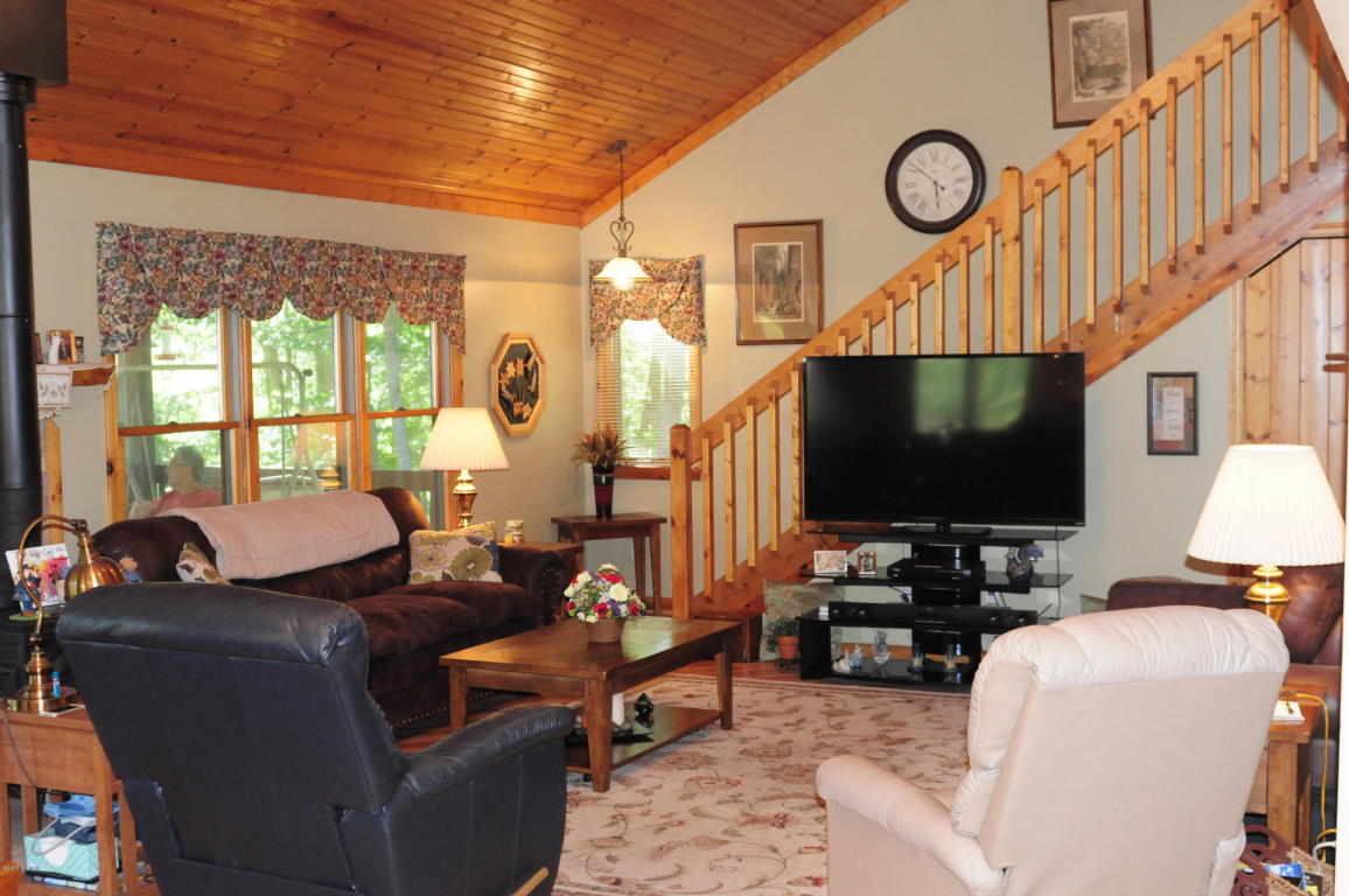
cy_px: 448
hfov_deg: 46.4
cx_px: 674
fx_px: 1572
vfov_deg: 31.8
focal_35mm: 42
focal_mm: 28
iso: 1600
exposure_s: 1/80
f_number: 5.6
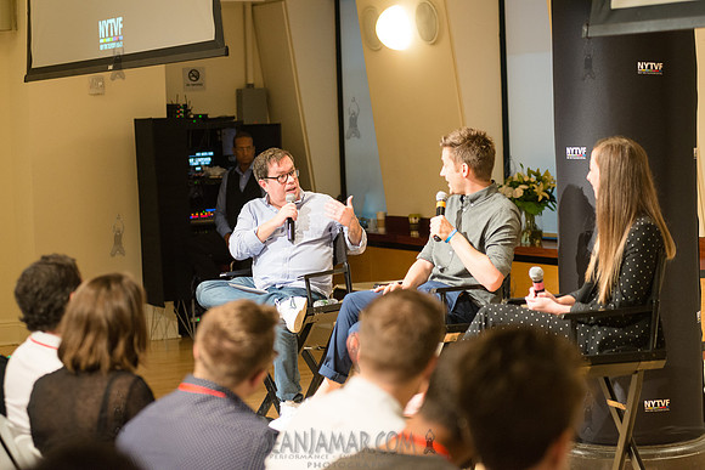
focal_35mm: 86
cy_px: 235
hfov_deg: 23.6
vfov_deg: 15.9
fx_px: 1684
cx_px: 352
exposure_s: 1/100
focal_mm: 86
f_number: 4
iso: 2500
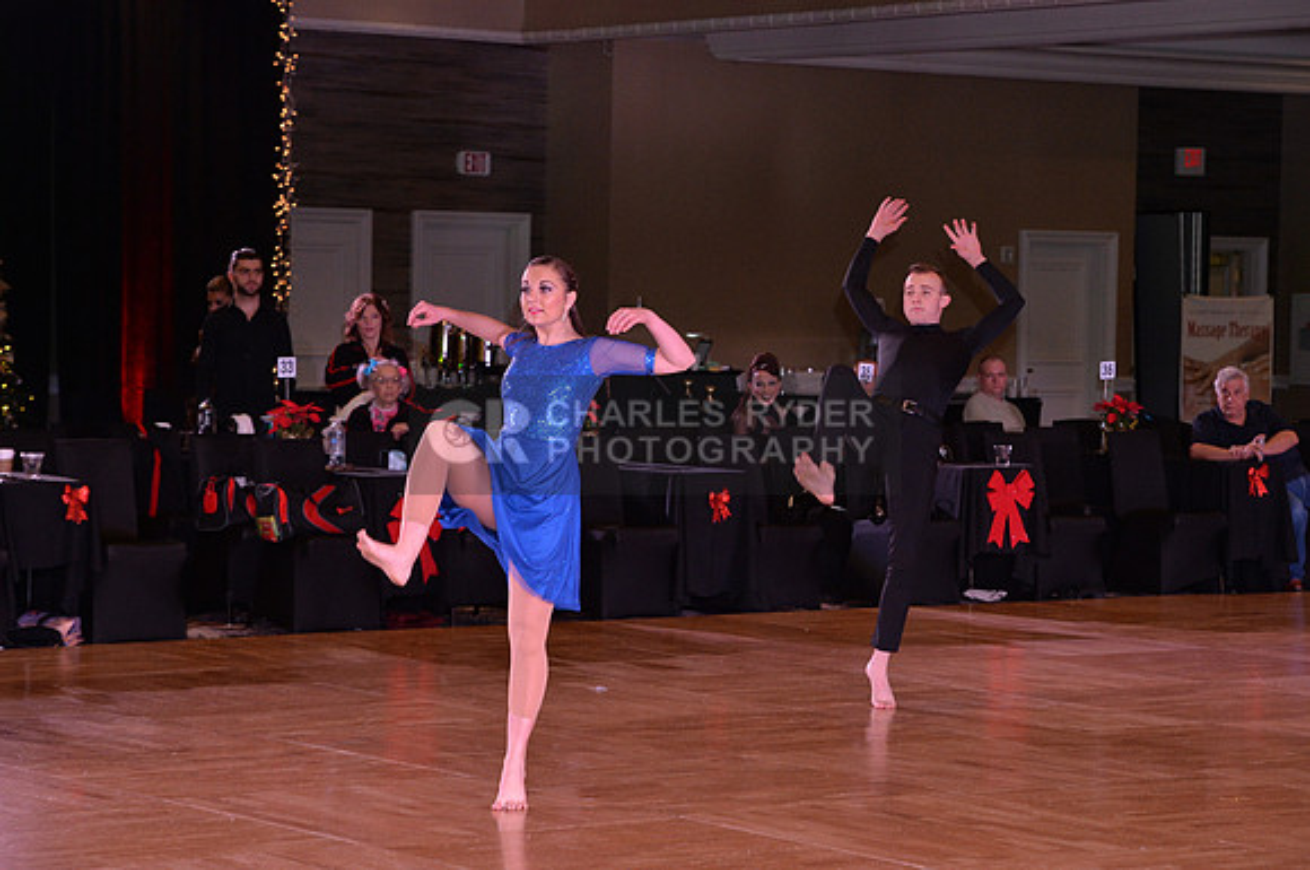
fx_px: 4361
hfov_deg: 17.1
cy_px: 435
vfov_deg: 11.4
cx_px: 655
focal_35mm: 120
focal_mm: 120
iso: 2000
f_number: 6.3
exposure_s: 1/250
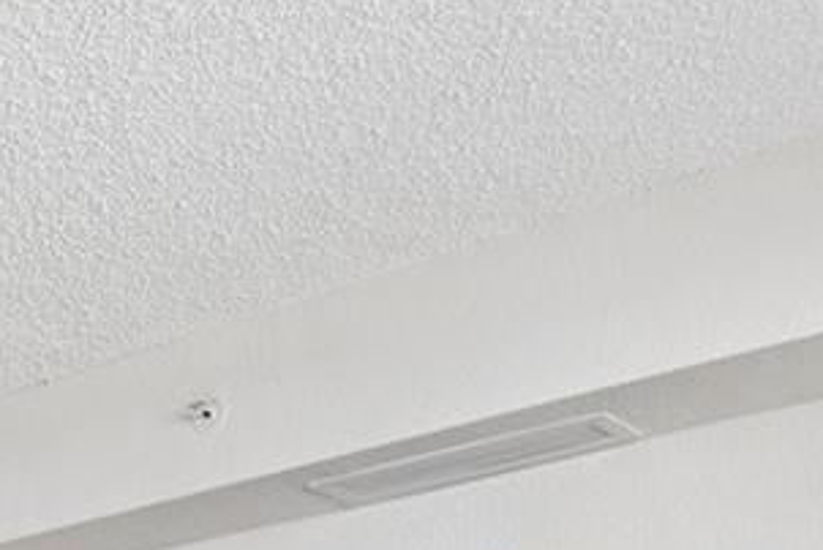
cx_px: 84
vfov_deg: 14.9
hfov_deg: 26.4
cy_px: 1115
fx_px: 1693
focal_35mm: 74
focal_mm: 14
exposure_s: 1/5
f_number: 8
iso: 200
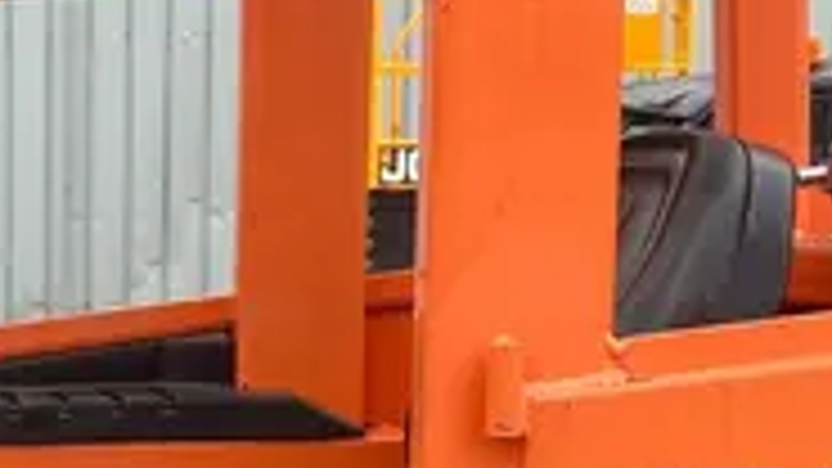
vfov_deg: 9.8
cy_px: 619
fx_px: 2669
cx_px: -198
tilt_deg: -5.6
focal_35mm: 121
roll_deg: -0.3
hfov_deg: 16.9
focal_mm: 3.99
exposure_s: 1/236
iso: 25
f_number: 1.8
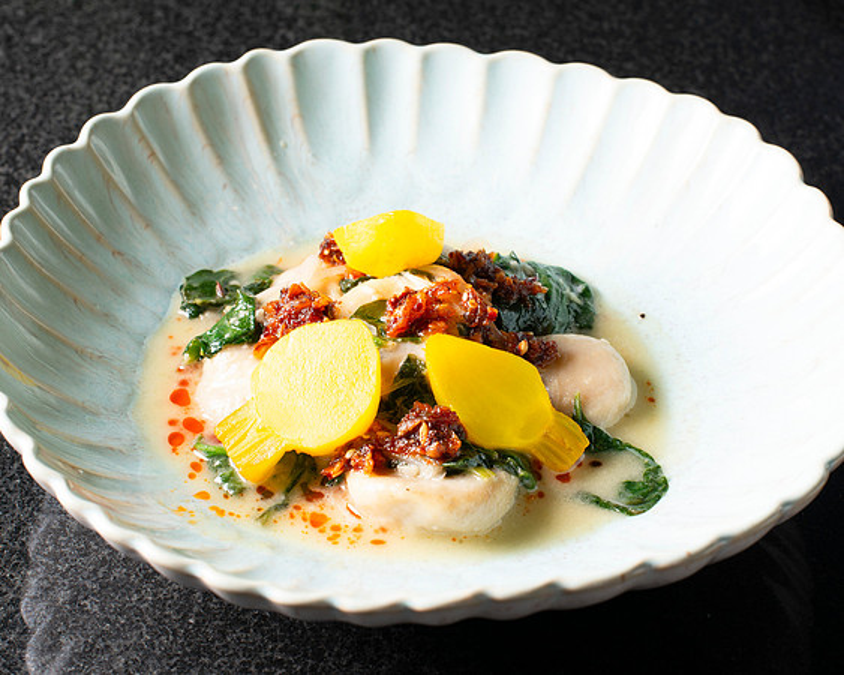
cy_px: 344
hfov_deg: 27.3
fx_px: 1738
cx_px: 439
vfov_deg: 22.0
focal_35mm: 70
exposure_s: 1/200
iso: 200
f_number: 8
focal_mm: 50
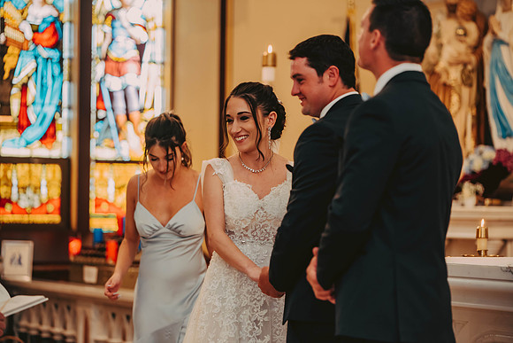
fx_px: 1739
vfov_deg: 11.2
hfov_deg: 16.8
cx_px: 256
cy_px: 172
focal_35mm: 122
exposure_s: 1/80
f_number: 2.8
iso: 800
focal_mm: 122
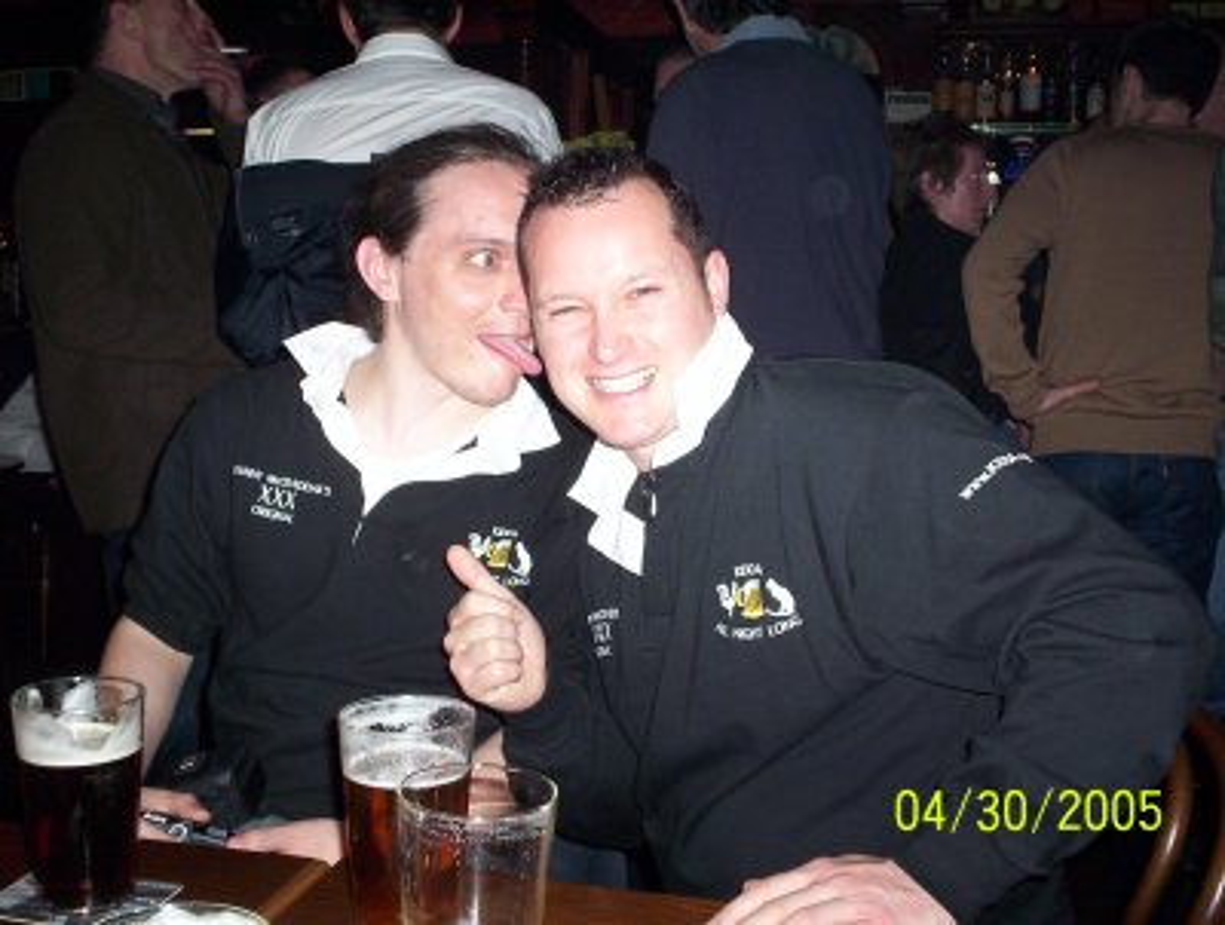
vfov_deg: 37.9
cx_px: 612
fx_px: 1348
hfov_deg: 48.9
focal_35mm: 38
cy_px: 462
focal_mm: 4.99
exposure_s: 1/60
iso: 140
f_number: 4.5
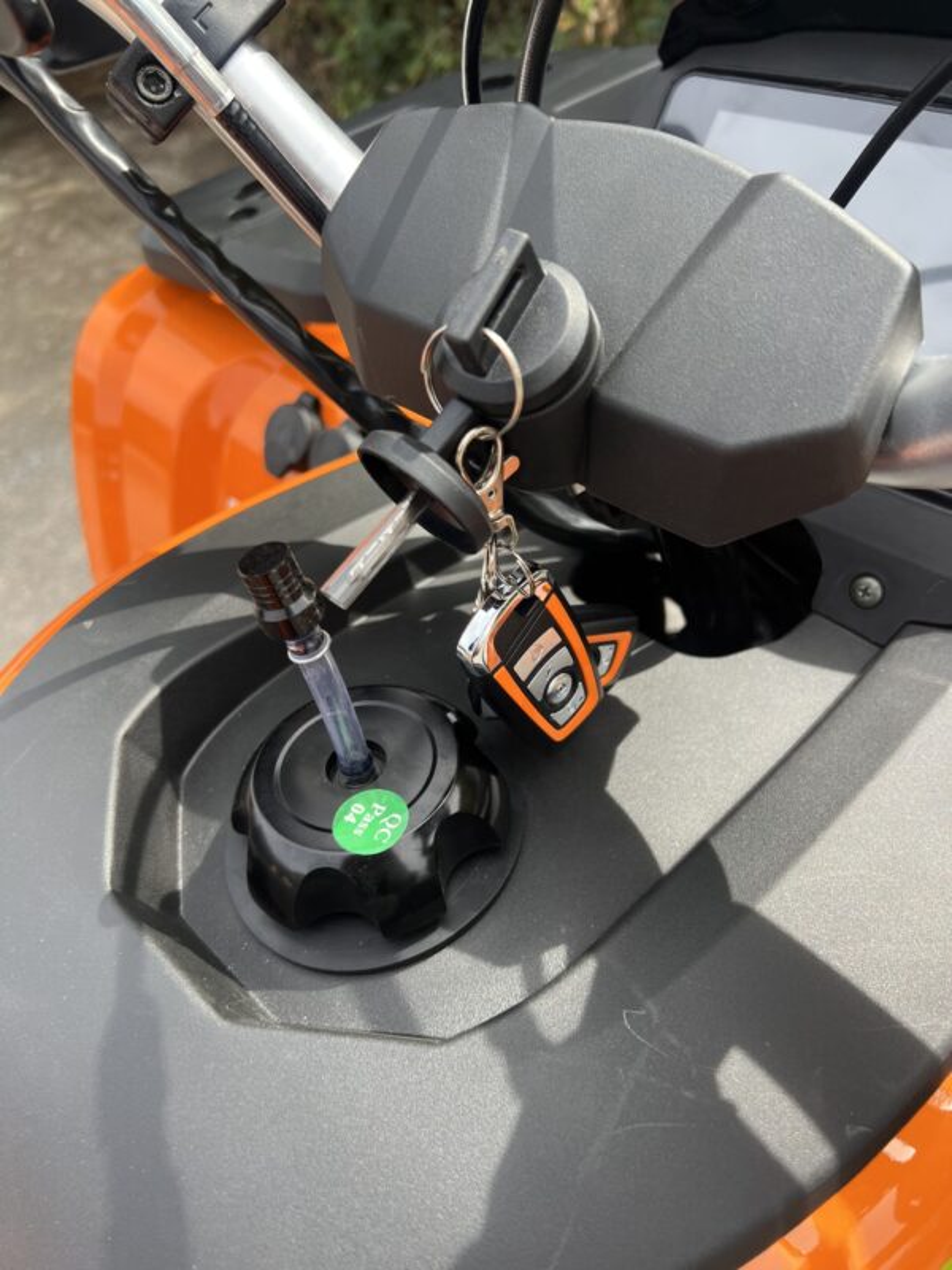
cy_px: 635
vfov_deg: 67.3
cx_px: 476
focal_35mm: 26
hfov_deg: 53.1
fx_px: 953
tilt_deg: -45.9
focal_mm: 5.7
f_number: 1.5
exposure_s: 1/687
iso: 50
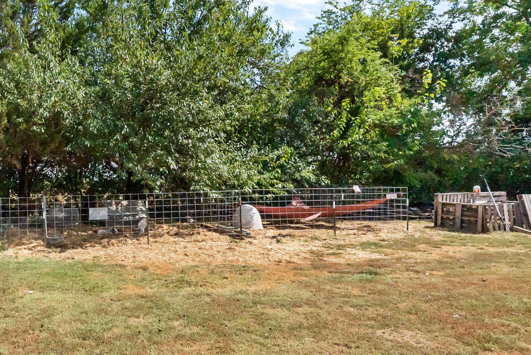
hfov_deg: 61.8
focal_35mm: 26
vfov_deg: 49.6
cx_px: 86
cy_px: 182
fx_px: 384
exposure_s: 1/8000
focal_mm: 14
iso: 640
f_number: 8
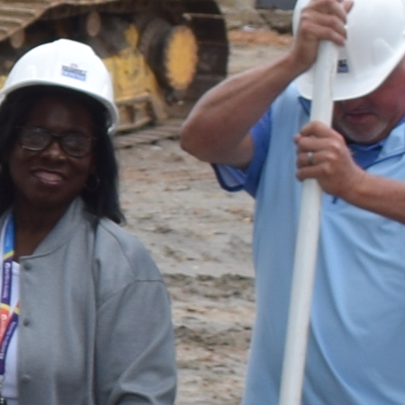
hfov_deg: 4.4
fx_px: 4991
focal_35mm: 377
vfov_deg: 4.6
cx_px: -1011
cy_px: 219
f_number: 5.6
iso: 100
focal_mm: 25
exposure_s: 1/125
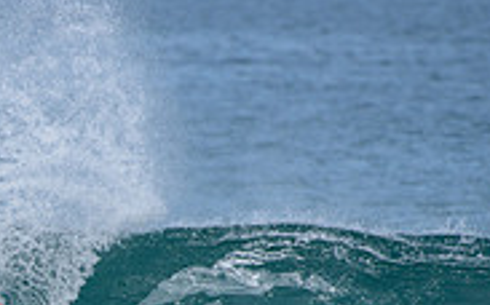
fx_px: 21547
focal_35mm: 1615
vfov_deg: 0.8
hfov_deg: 1.3
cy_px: 403
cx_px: -64
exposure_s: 1/2500
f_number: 6.3
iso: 250
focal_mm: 500
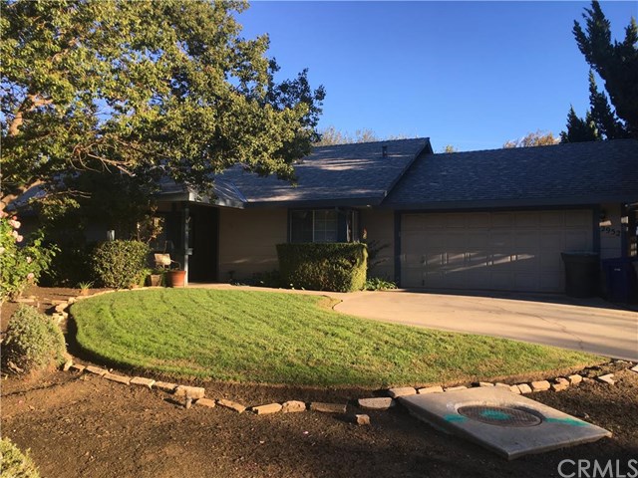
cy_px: 239
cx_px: 319
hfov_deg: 61.7
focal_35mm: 29
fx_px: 534
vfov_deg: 48.2
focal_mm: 4.15
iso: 25
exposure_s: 1/513
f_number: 2.2
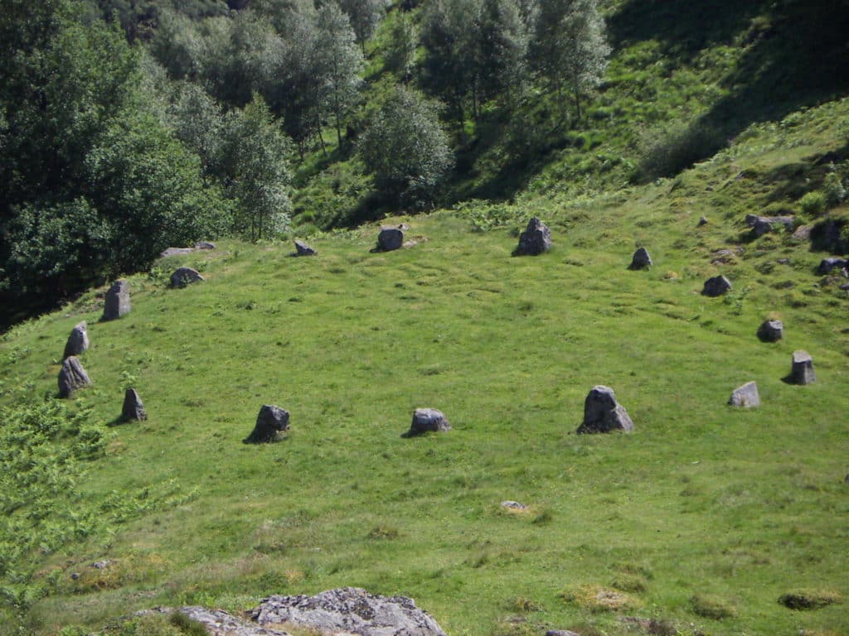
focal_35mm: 72
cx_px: 424
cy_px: 318
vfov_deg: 20.4
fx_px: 1766
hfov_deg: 27.0
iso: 100
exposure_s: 1/160
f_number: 8
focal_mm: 9.5
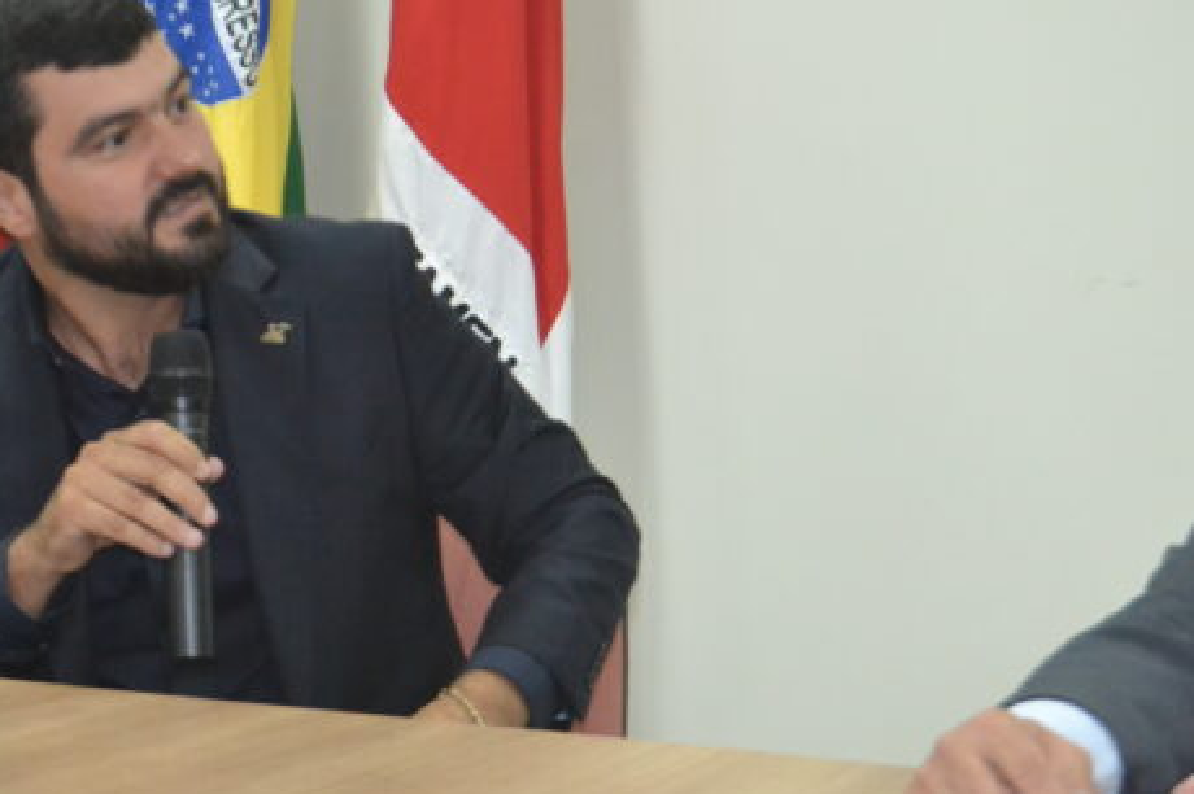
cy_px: 337
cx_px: 423
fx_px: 3082
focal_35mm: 93
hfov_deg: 21.9
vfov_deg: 14.7
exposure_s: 1/60
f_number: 5
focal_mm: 38
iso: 2800
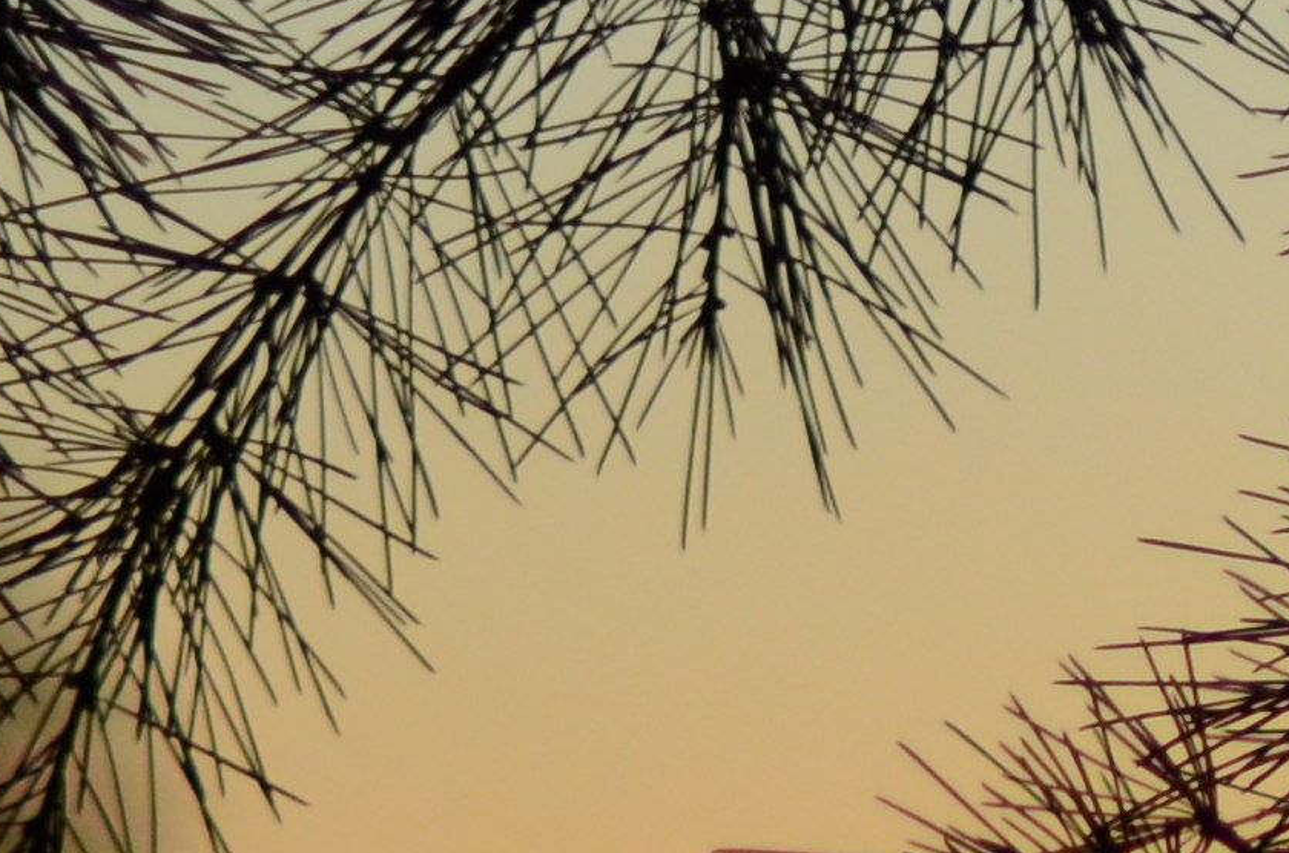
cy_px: 1994
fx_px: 31437
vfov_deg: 1.6
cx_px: 3709
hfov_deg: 2.3
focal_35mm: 880
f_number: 4
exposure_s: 1/1000
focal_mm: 100
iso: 400
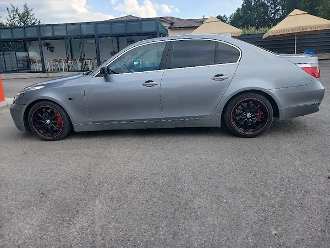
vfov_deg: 51.4
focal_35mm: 27
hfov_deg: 65.3
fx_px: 257
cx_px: 165
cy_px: 124
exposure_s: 1/182
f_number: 1.8
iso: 20
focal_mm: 3.98
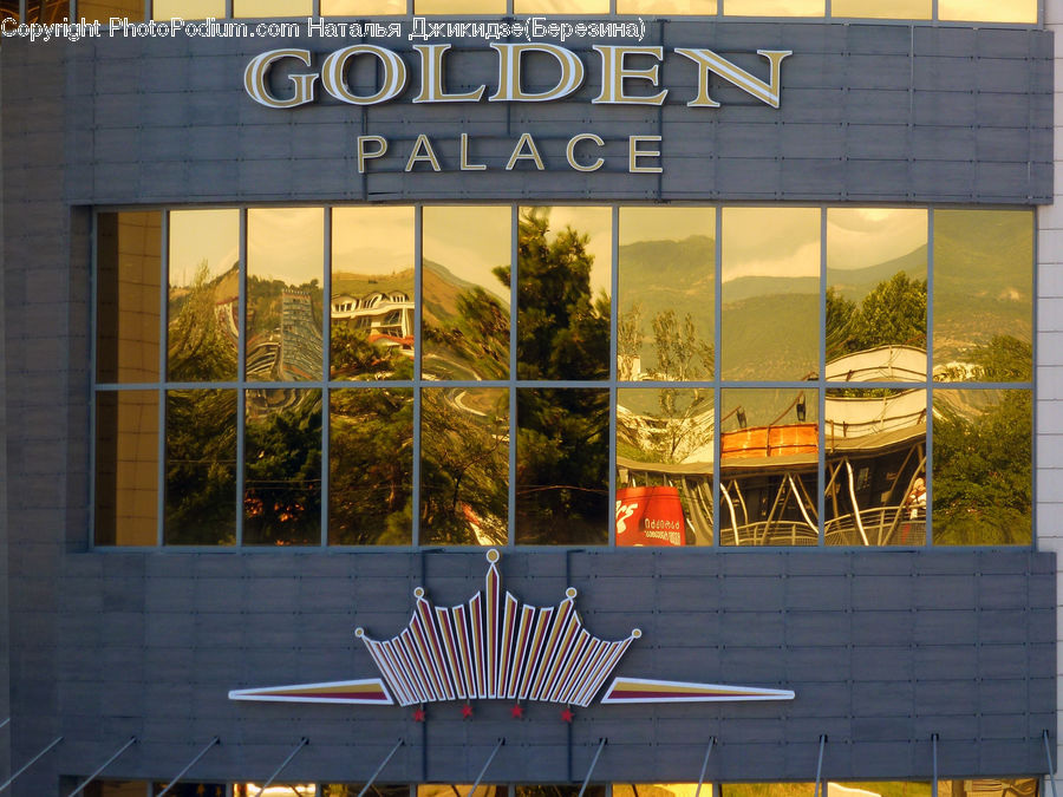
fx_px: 4084
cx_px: 532
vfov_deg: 11.1
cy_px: 398
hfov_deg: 14.8
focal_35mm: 133
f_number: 5.1
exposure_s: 1/160
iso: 100
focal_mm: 21.7
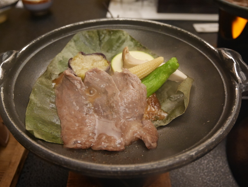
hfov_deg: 53.9
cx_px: 124
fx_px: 244
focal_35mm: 34
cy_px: 94
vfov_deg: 41.8
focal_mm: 17
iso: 2000
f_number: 4
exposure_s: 1/60
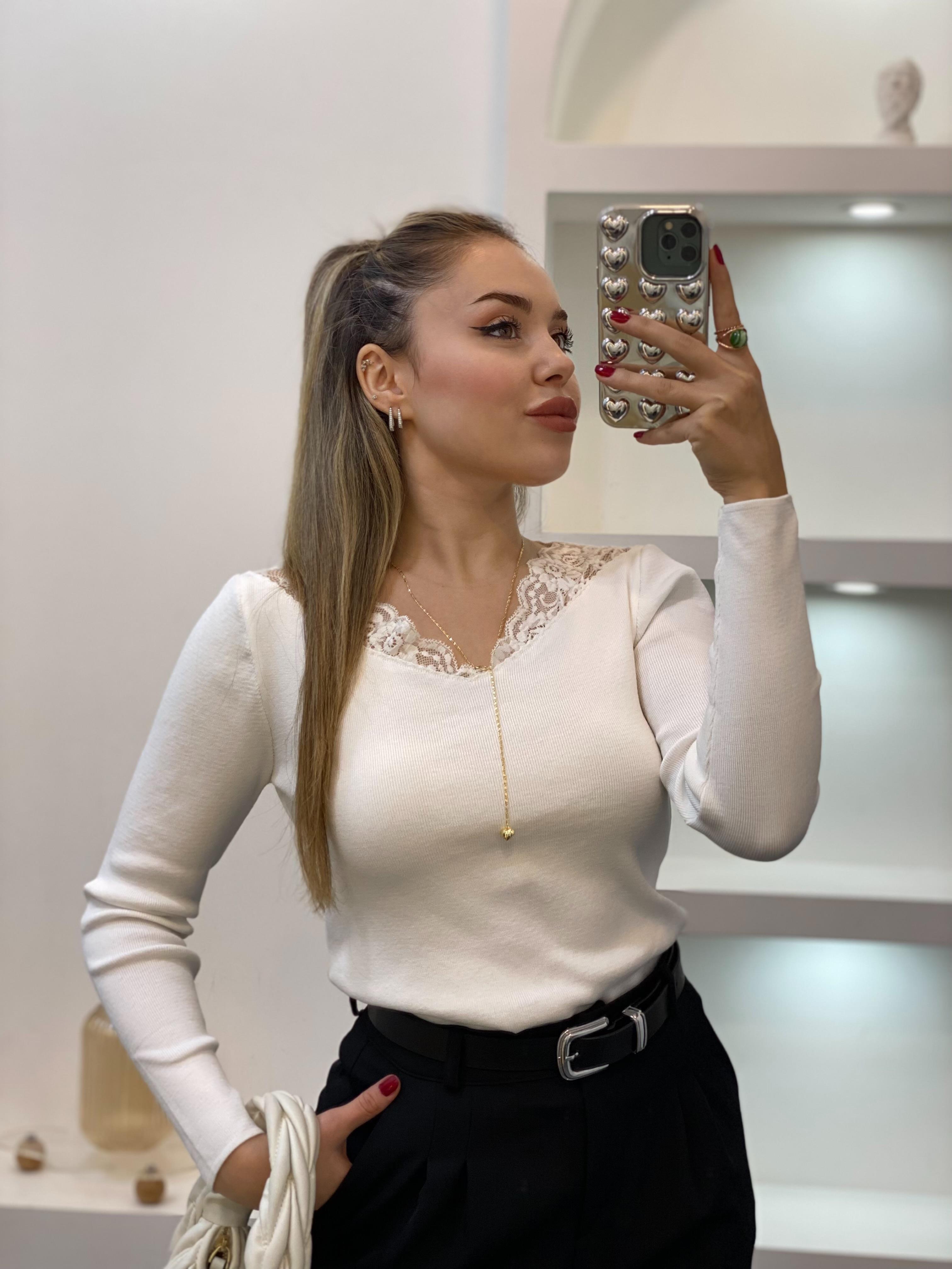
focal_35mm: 52
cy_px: 634
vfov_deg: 36.8
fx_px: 1907
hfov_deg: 28.0
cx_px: 476
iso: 64
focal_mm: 6
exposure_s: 1/100
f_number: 2
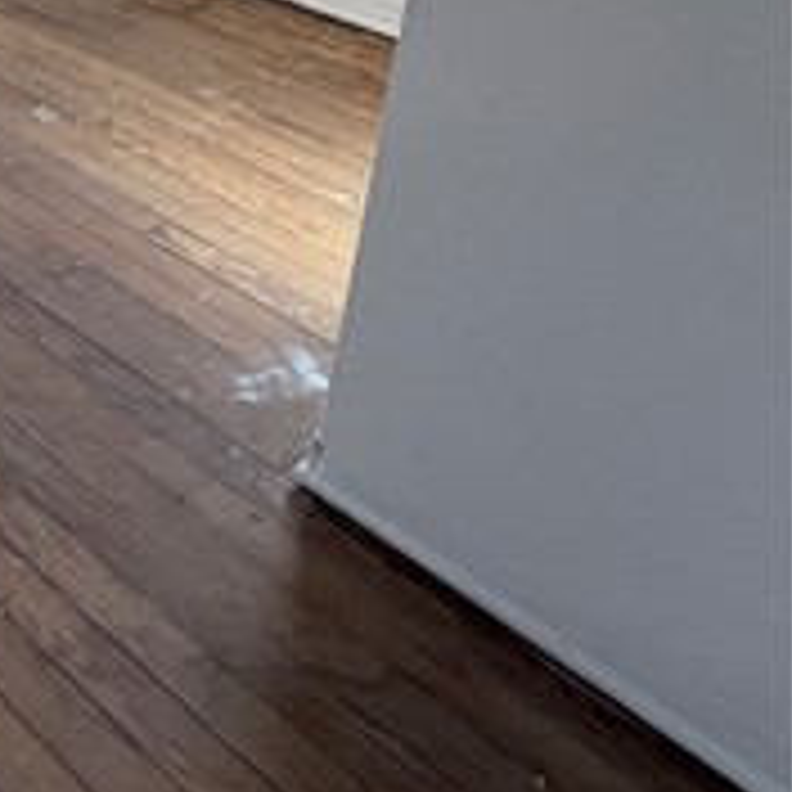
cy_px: -130
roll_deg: -2.6
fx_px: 1165
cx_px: -284
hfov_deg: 29.0
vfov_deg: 32.0
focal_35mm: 45
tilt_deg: -15.1
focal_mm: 2.22
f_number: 2.2
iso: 64
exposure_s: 1/128
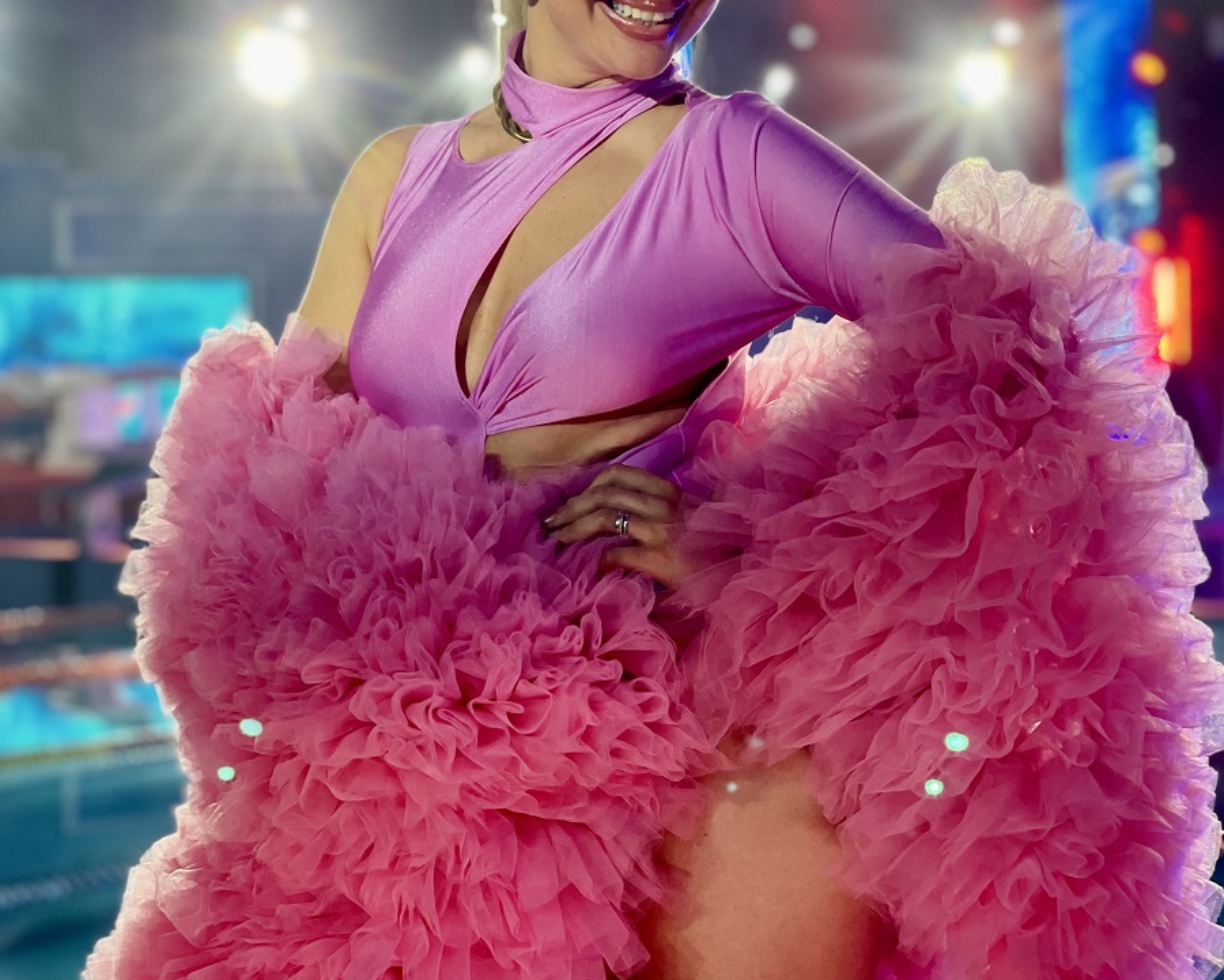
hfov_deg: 22.7
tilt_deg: -1.2
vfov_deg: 18.3
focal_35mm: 84
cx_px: 613
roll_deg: +0.0
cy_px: 423
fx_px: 3043
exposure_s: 1/120
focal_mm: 7.5
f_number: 2.2
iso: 125
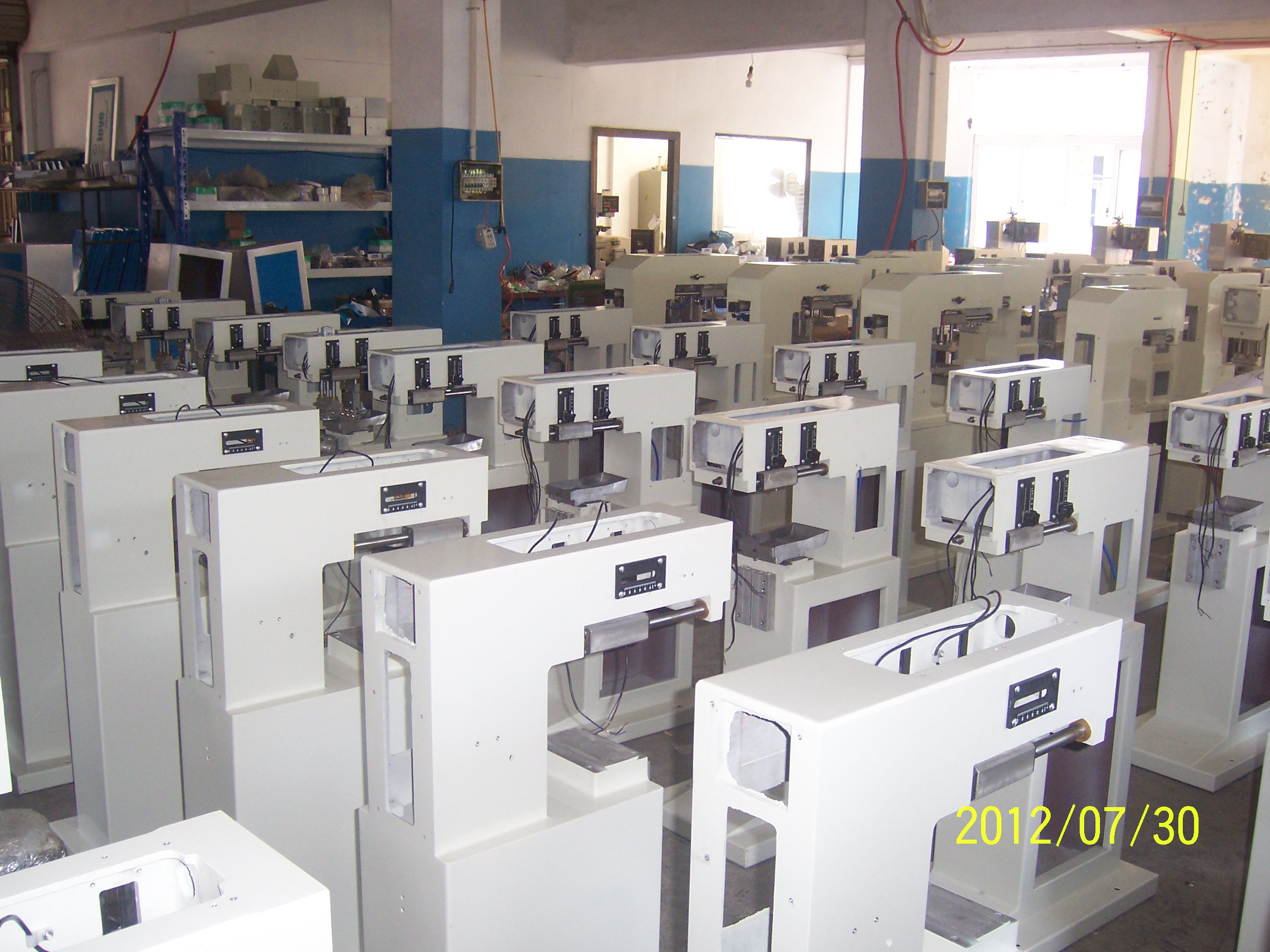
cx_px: 635
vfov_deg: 39.7
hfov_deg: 51.4
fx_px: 1321
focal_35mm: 36
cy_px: 476
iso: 125
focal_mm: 6.2
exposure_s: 1/60
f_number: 2.8
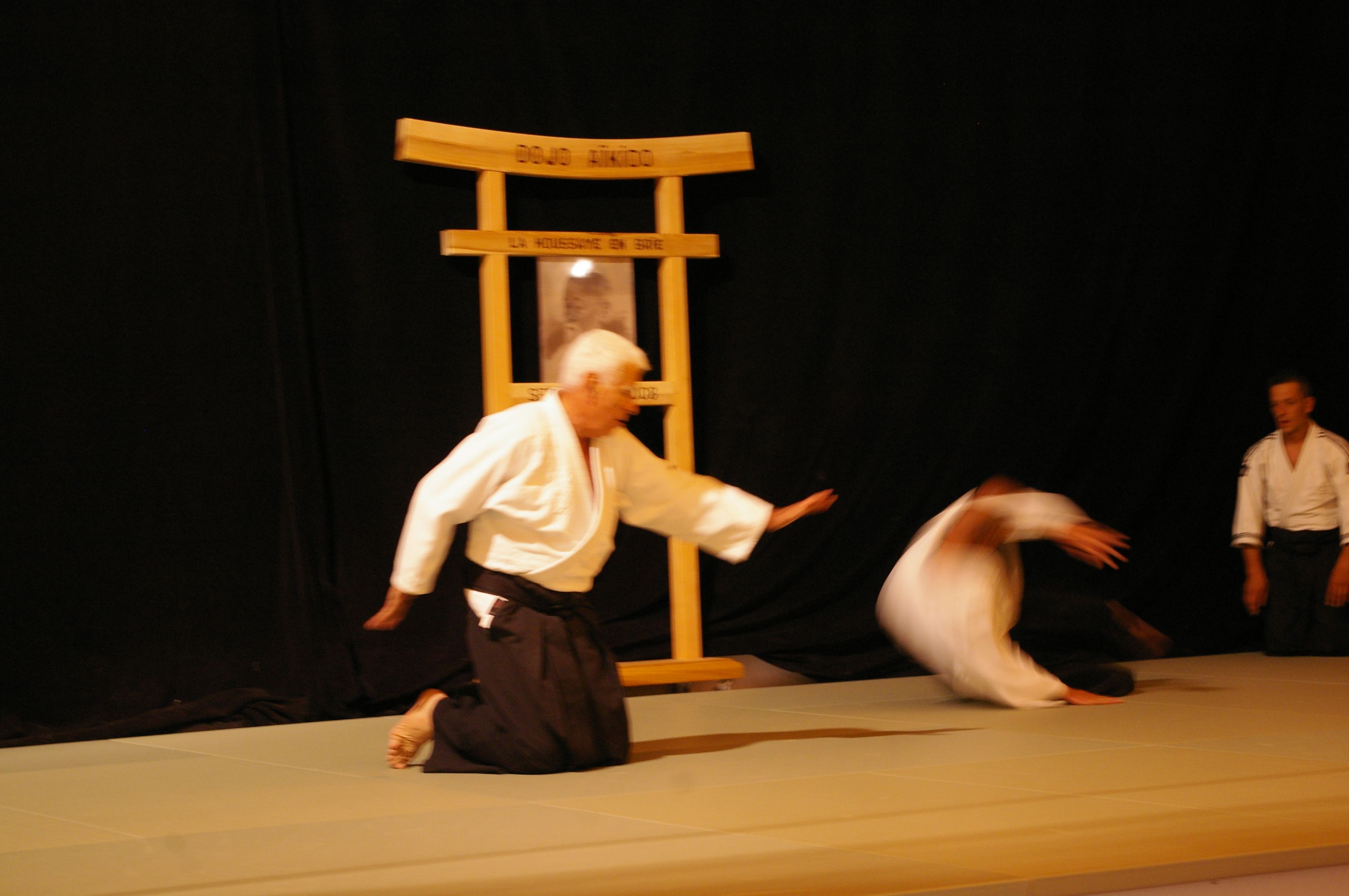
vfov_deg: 18.1
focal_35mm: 75
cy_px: 448
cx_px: 674
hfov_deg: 27.0
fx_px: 2808
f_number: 5.6
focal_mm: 50
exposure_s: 1/15
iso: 800
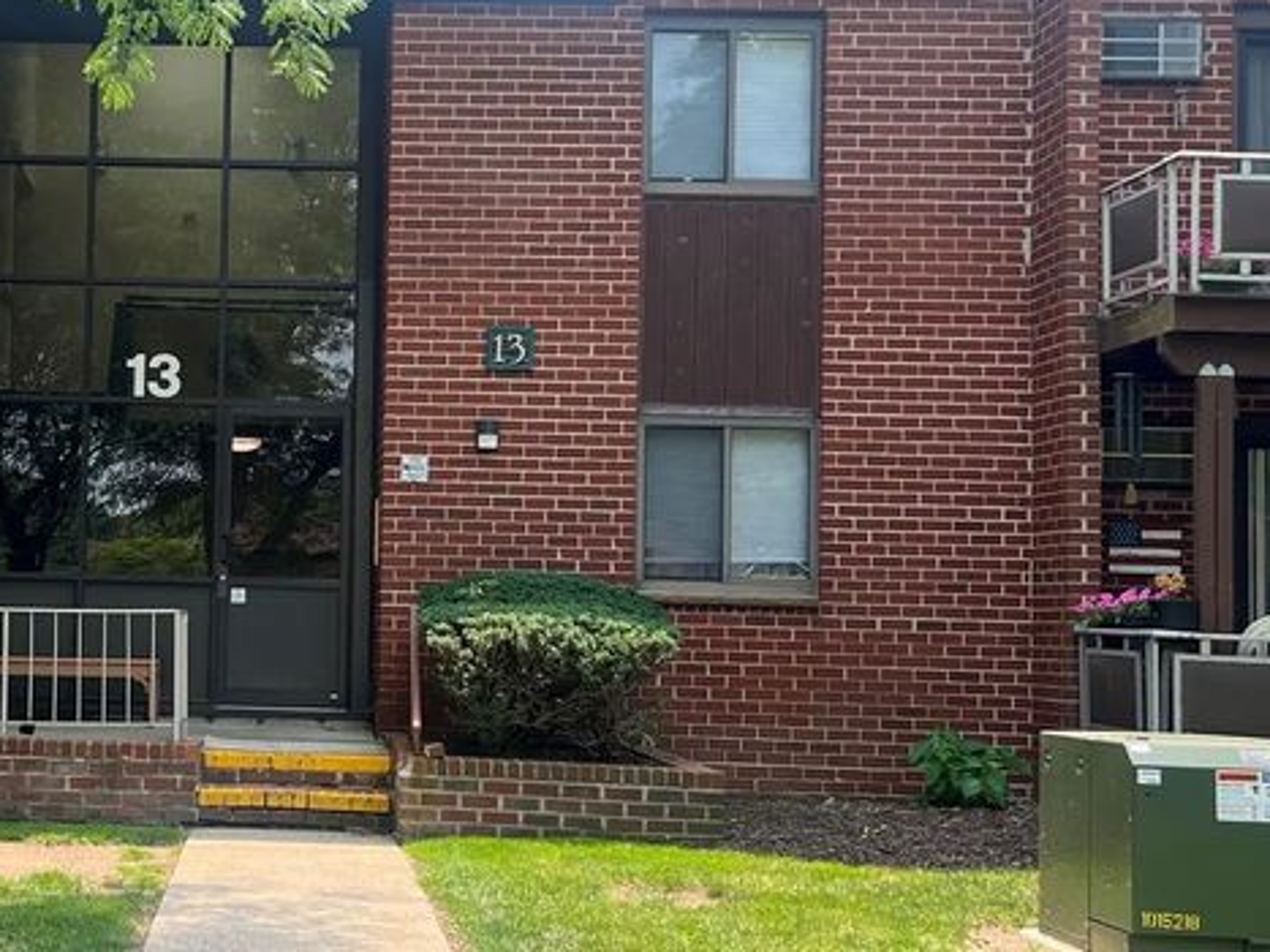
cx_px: 188
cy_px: 473
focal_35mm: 57
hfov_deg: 32.5
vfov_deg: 25.6
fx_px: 2091
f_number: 1.5
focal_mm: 5.7
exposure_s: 1/775
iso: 50
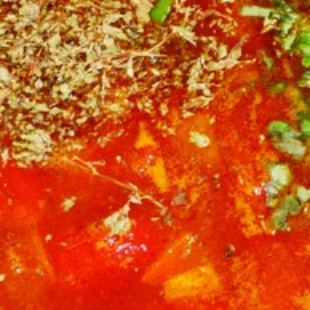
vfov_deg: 17.3
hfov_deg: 17.0
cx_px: 339
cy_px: 19
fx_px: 1003
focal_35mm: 99
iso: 100
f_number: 3.6
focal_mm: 5.6
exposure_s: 1/30
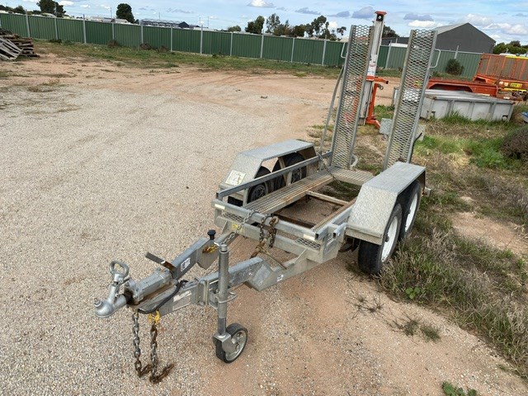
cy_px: 198
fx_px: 397
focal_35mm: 26
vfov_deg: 53.1
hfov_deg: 67.3
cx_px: 264
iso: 32
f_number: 1.8
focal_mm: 4.25
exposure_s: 1/1653
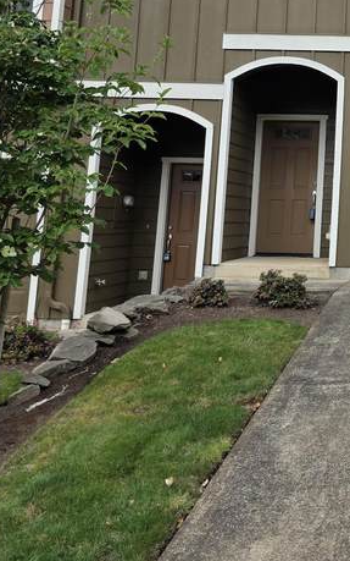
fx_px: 778
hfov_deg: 23.1
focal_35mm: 51
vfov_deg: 37.7
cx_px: 427
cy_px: 92
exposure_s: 1/5153
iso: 80
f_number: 1.7
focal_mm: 6.3
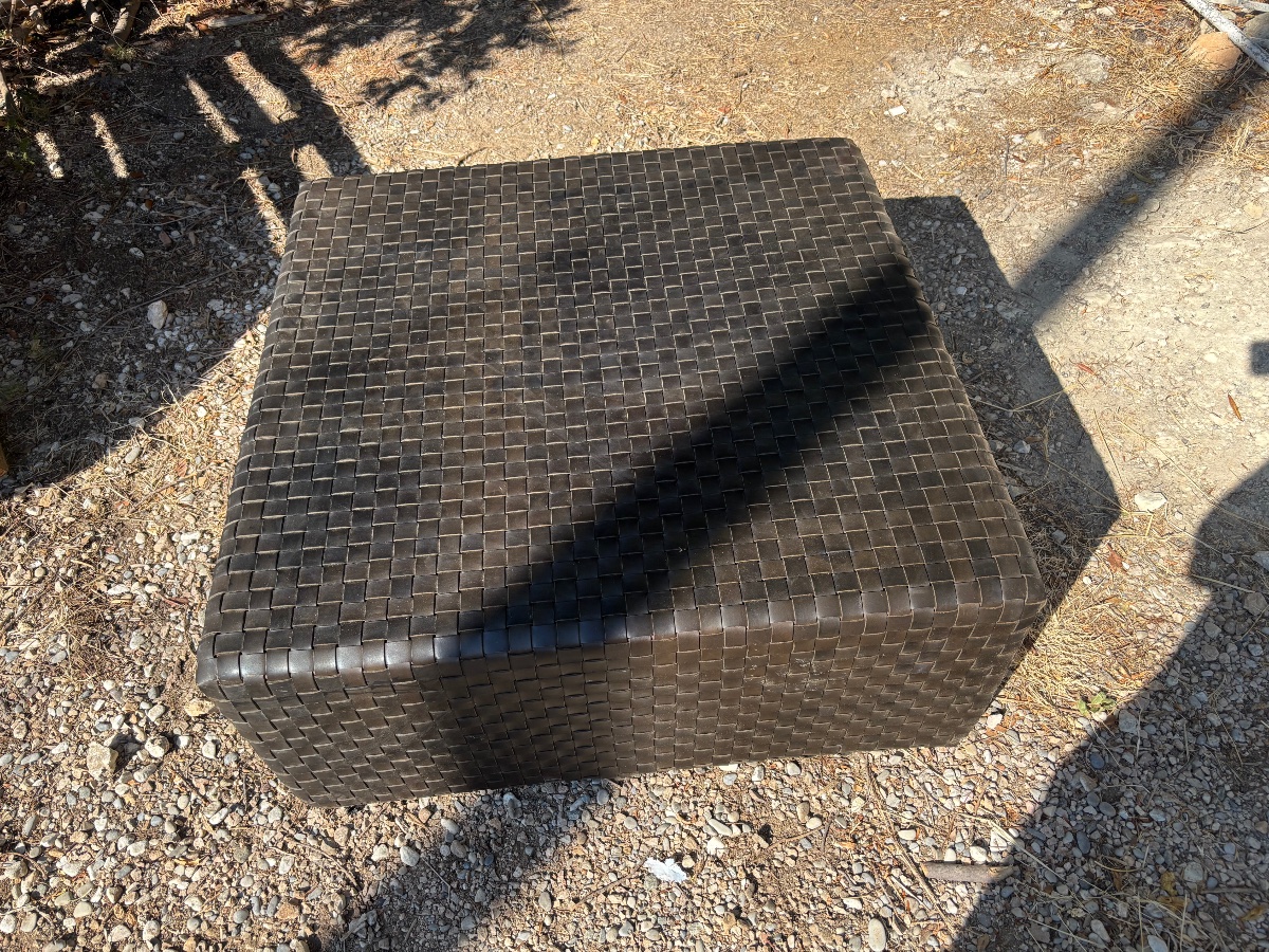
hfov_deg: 67.3
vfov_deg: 53.1
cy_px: 476
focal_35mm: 26
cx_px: 634
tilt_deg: -47.4
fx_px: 953
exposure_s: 1/1418
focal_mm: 5.96
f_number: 1.6
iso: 50
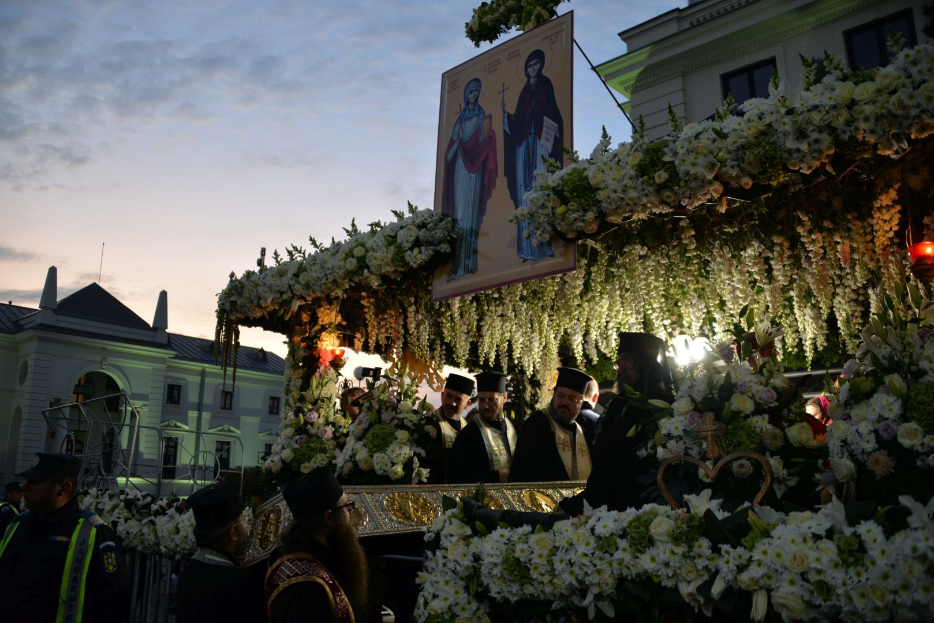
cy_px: 312
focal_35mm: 28
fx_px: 727
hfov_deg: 65.5
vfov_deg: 46.4
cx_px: 467
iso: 800
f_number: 3.5
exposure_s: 1/50
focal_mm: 28
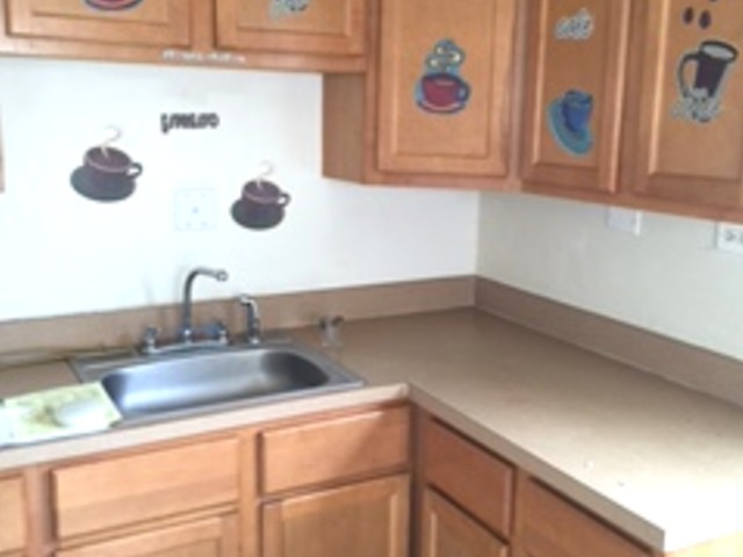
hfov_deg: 61.7
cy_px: 278
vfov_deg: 48.2
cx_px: 372
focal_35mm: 29
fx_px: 622
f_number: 2.2
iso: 32
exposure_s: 1/15
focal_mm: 4.15
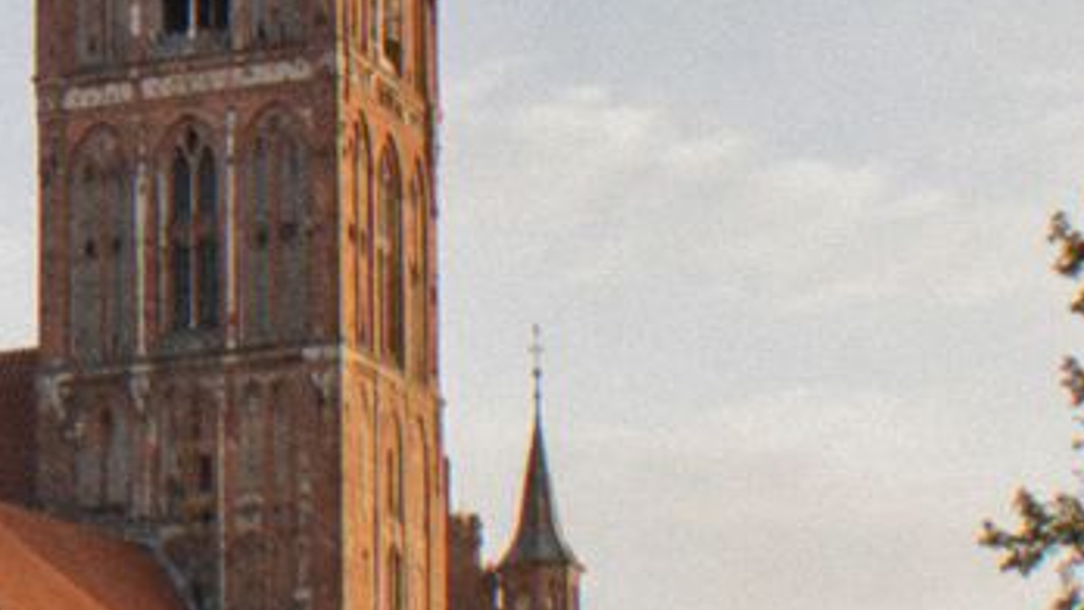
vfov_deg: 3.8
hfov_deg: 6.8
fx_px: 9086
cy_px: 514
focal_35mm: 316
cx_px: -112
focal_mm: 105
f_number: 6.3
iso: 100
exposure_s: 1/500
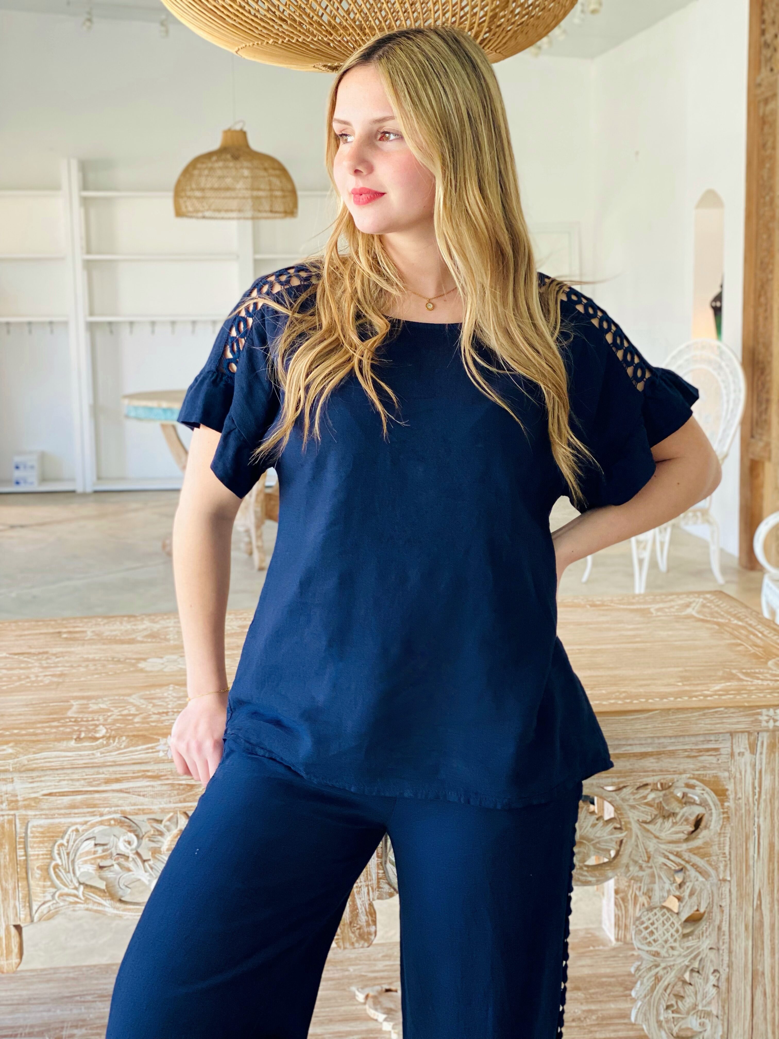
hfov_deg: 28.0
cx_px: 390
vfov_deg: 36.8
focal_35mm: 52
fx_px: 1560
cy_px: 520
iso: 64
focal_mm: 6
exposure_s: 1/122
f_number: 2
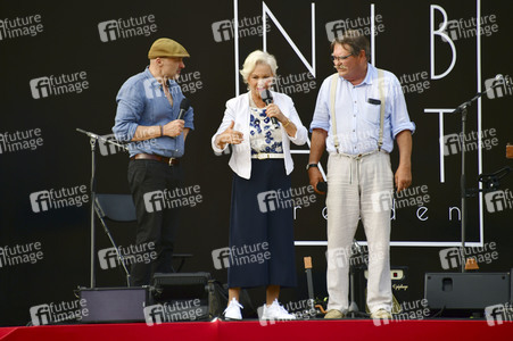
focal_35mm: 300
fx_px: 4272
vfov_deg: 4.6
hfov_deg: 6.9
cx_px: 256
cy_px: 170
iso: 200
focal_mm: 300
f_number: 5.6
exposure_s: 1/800
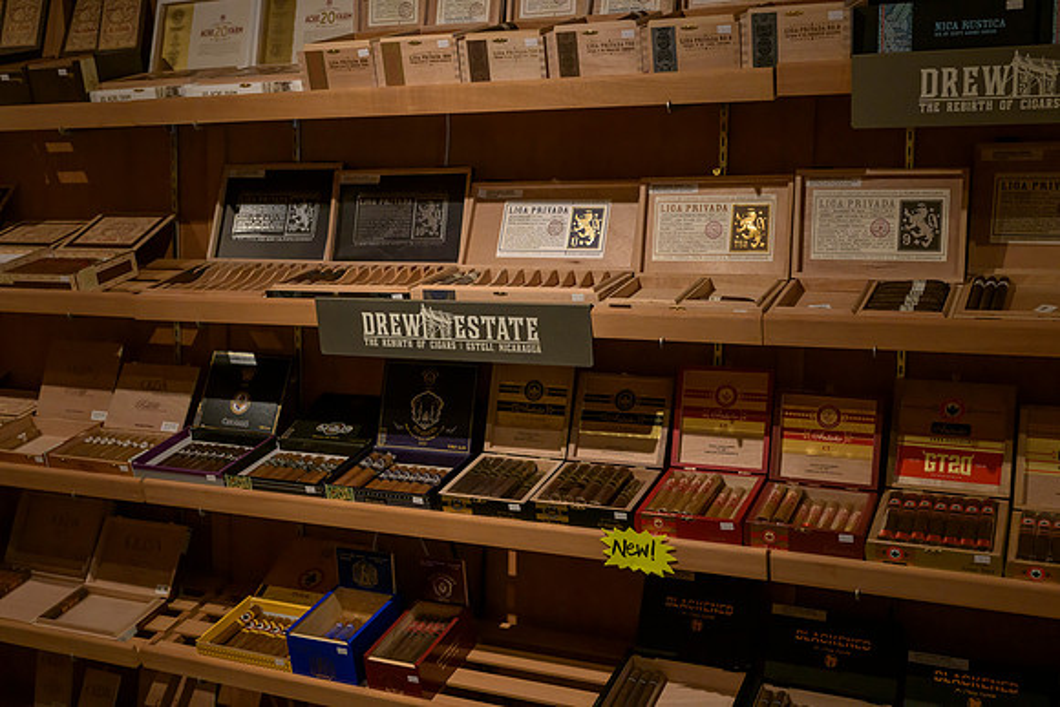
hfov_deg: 49.5
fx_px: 1149
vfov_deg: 34.2
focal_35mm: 39
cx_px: 530
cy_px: 354
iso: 3200
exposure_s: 1/100
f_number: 6.3
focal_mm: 39
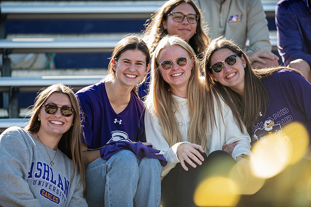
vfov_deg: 4.6
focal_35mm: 300
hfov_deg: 6.9
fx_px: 2592
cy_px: 104
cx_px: 156
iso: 160
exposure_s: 1/400
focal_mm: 300
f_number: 3.2
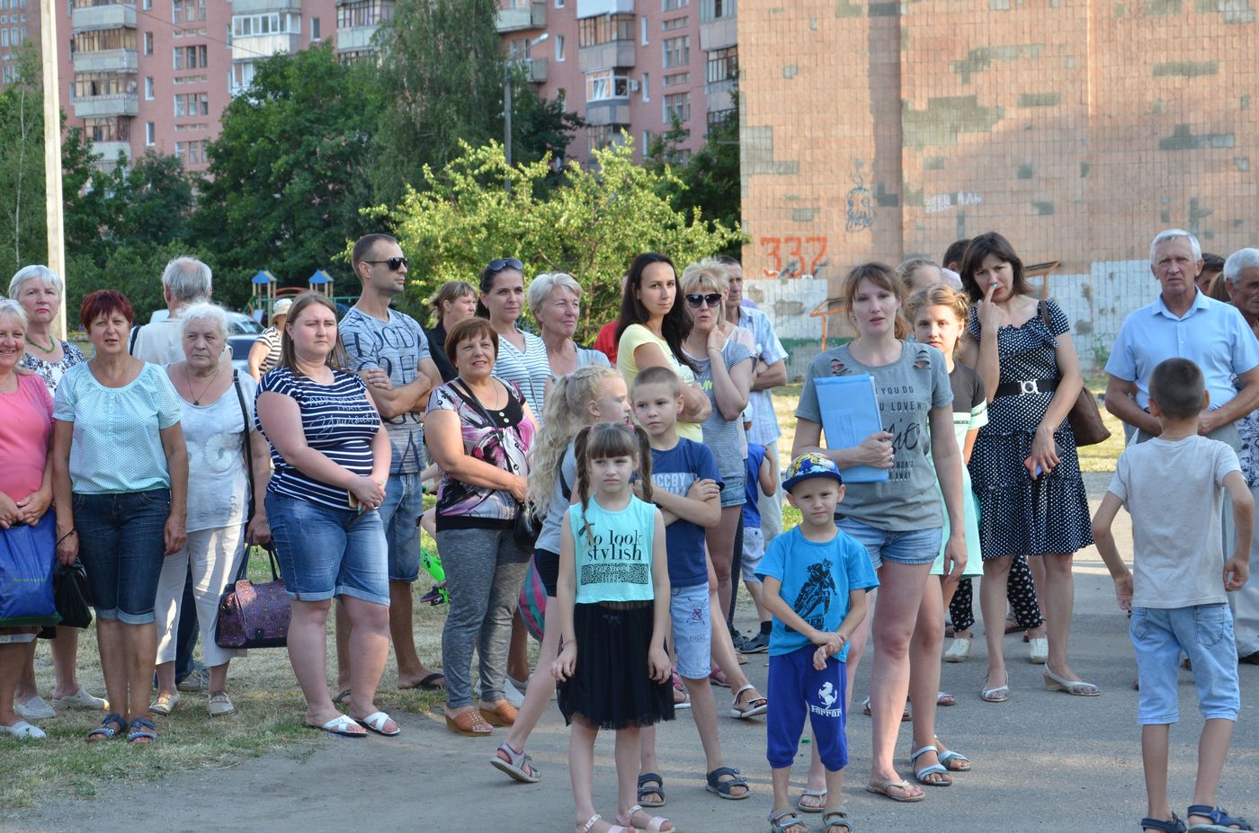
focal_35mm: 75
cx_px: 630
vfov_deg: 18.1
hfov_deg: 27.0
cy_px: 416
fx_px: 2617
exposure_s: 1/320
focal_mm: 50
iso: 640
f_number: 10
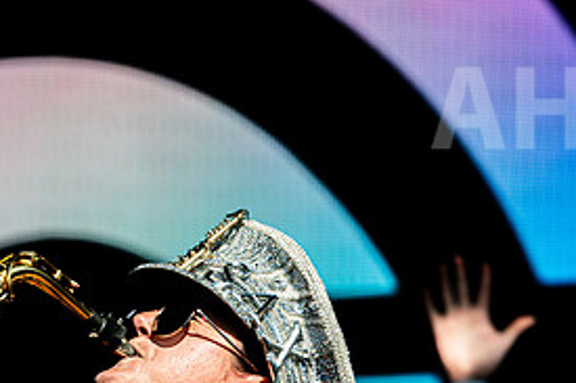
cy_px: 331
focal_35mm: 381
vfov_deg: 3.6
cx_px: 147
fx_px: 6092
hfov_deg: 5.4
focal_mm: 170
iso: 200
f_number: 4.5
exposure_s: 1/2000
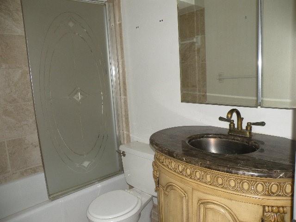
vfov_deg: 51.4
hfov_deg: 65.3
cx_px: 148
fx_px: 231
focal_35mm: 27
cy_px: 111
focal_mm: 4.7
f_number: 2.8
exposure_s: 1/60
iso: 64
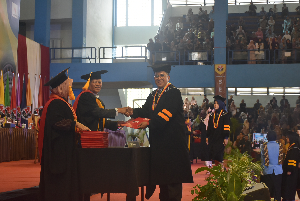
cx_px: 150
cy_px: 100
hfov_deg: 31.9
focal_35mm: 63
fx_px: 525
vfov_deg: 21.6
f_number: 5
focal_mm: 42
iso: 1000
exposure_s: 1/125
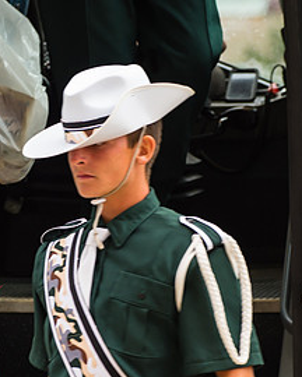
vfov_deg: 4.1
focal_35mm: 469
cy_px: 181
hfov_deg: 3.3
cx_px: 116
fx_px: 5240
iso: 500
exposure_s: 1/160
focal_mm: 140
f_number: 4.8
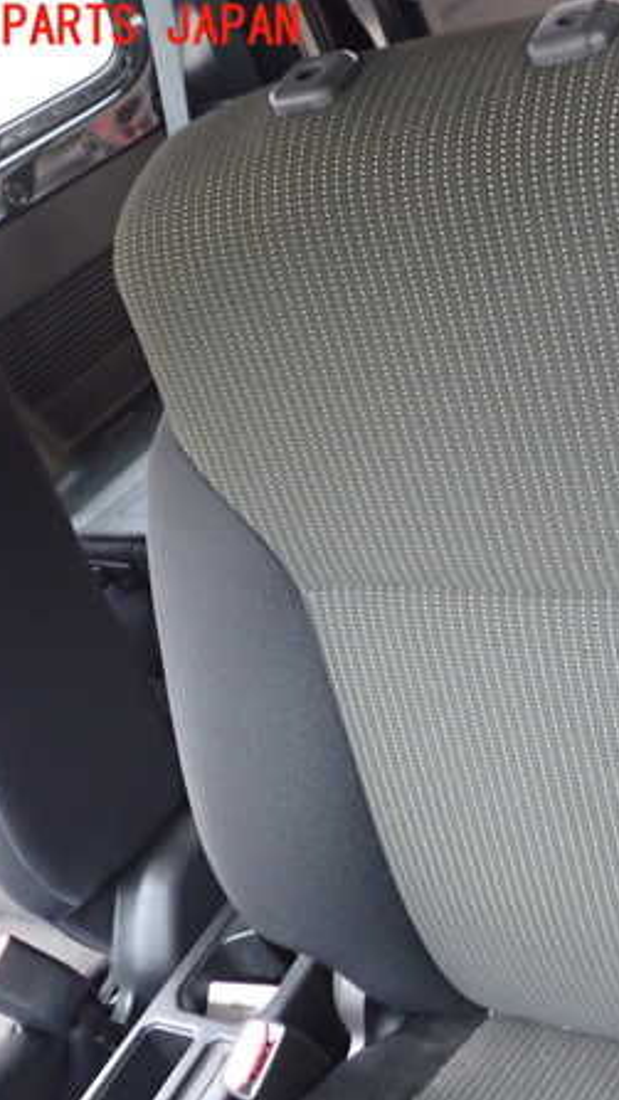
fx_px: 1283
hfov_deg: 26.0
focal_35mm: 44
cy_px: 552
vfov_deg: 46.4
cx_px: 592
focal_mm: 5.4
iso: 500
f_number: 2.3
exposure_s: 1/30
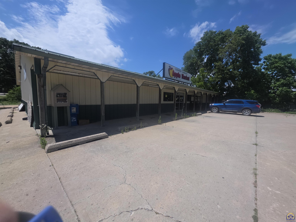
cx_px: 148
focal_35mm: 13
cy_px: 111
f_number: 1.9
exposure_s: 1/1718
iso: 20
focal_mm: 2.2
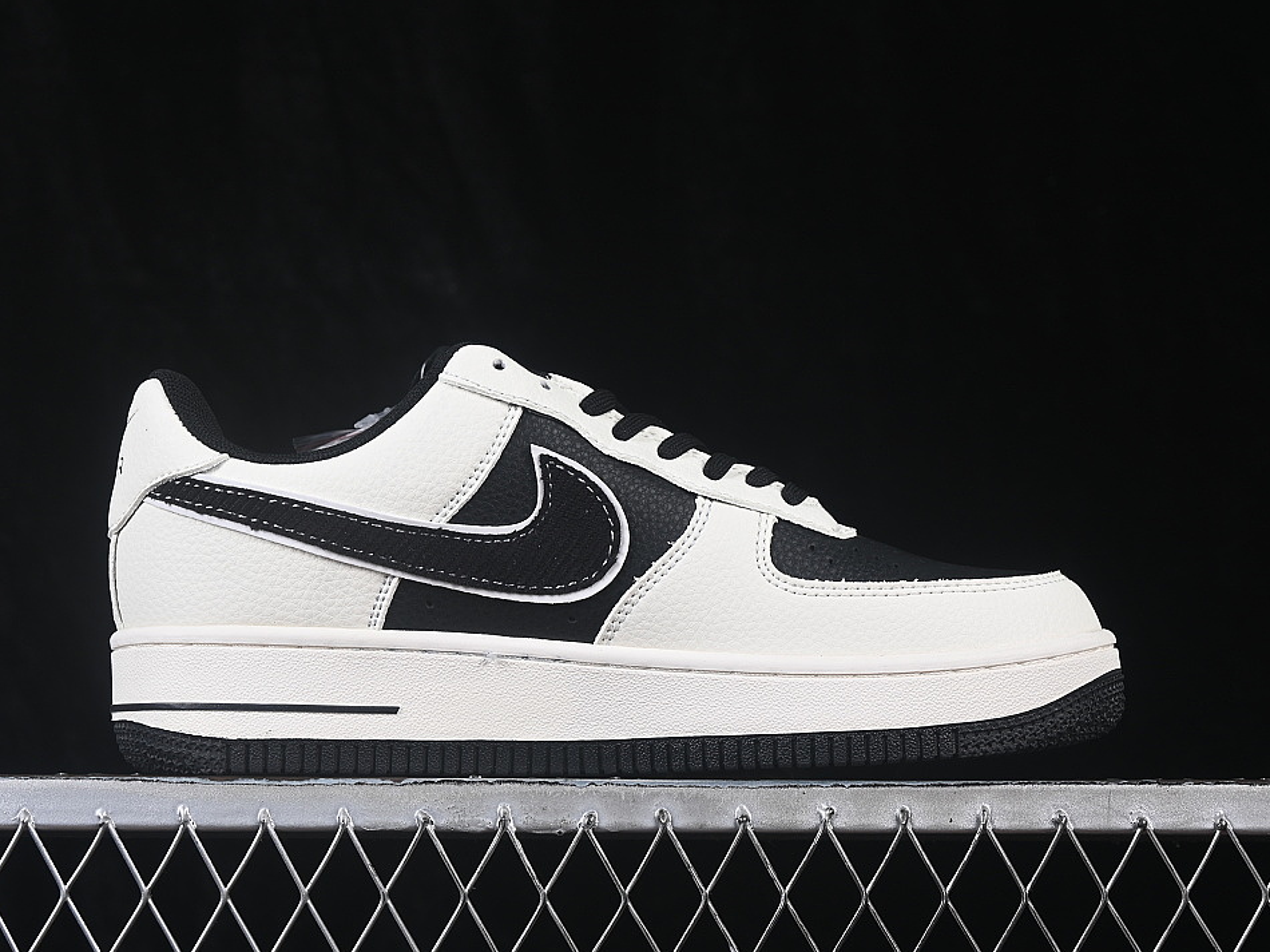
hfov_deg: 23.8
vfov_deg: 18.0
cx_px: 604
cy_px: 477
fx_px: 3008
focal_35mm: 82
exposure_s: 1/60
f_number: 8
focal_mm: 50
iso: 160
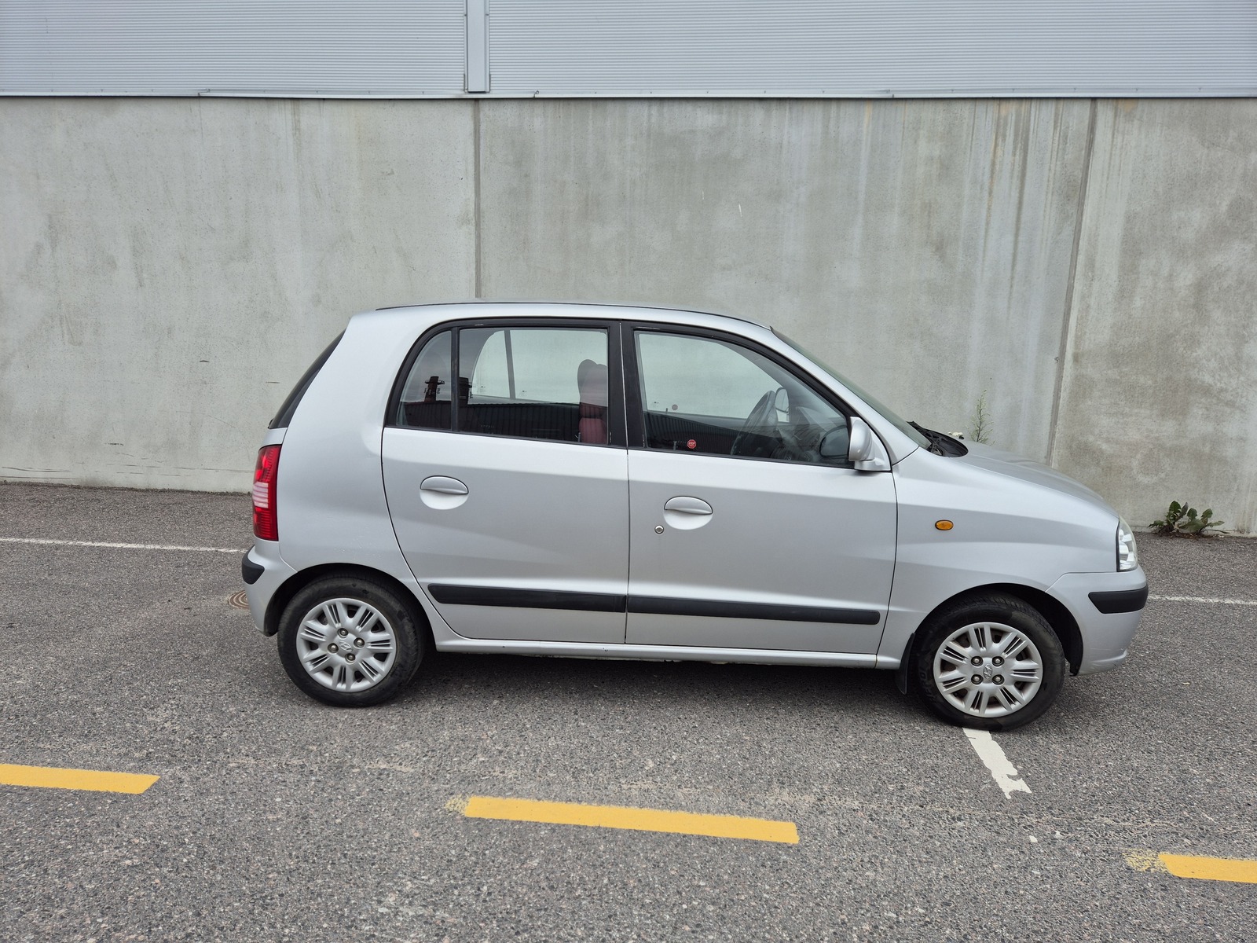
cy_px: 472
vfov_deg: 58.9
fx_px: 835
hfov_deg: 73.9
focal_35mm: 23
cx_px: 628
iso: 25
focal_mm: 5.4
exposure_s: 1/512
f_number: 1.8
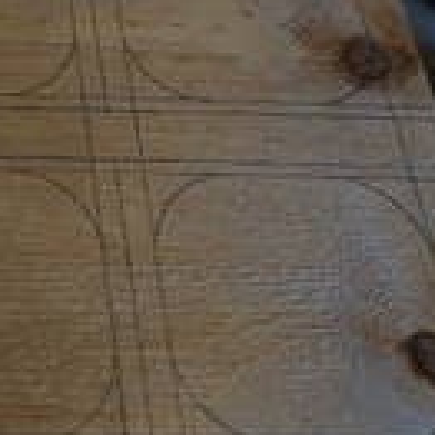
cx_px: -139
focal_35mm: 62
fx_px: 881
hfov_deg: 24.1
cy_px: 66
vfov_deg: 27.0
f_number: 4
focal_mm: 16
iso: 1600
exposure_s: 1/60
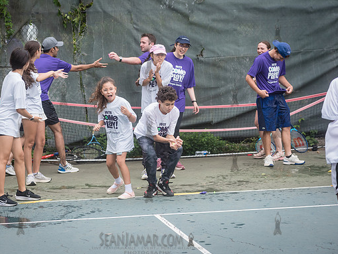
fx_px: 1123
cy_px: 127
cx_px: 149
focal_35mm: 115
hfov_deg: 17.1
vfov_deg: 12.9
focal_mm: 105
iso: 1250
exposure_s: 1/1250
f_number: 5
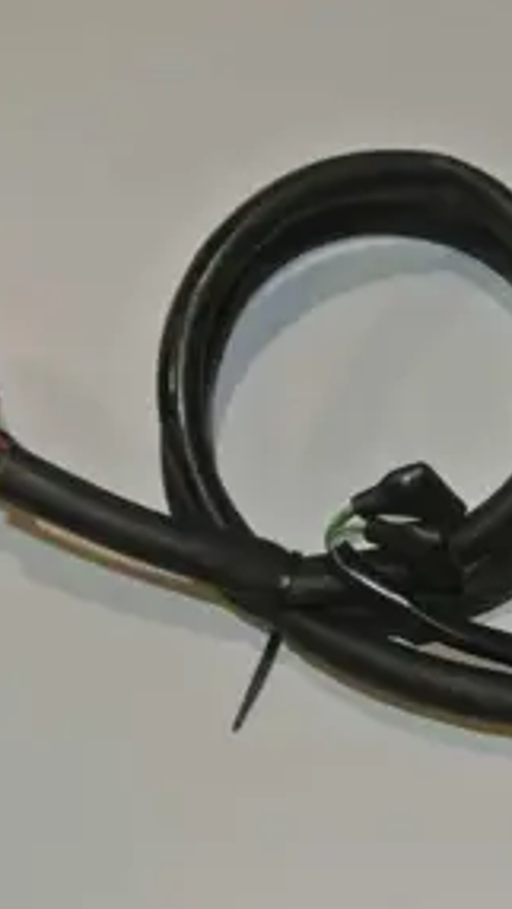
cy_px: 499
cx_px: 429
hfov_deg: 16.8
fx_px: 1713
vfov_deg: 29.7
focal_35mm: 71
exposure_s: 1/60
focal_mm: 13.6
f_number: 4
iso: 200
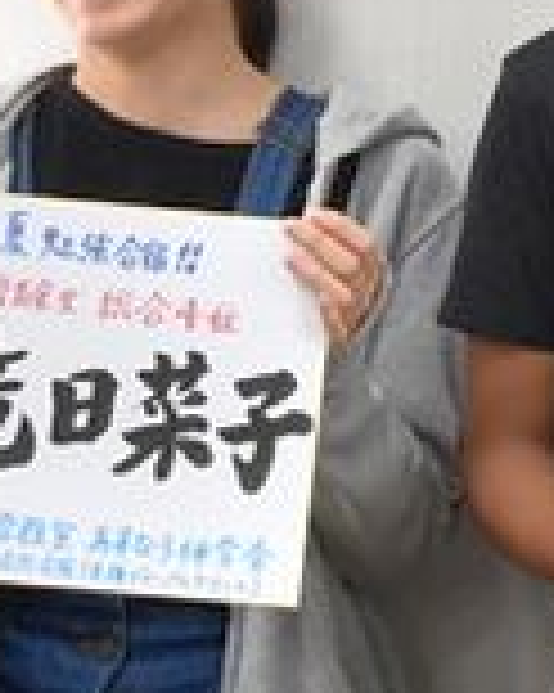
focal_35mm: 181
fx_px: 3713
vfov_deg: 10.6
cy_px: 130
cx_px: 1022
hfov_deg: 8.2
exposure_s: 1/80
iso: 800
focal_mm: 22
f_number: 5.6
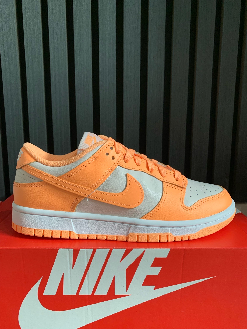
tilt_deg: -9.6
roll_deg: -0.1
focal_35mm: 26
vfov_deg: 67.3
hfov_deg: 53.1
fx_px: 247
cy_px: 164
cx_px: 124
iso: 125
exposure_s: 1/60
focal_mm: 4.25
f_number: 1.8
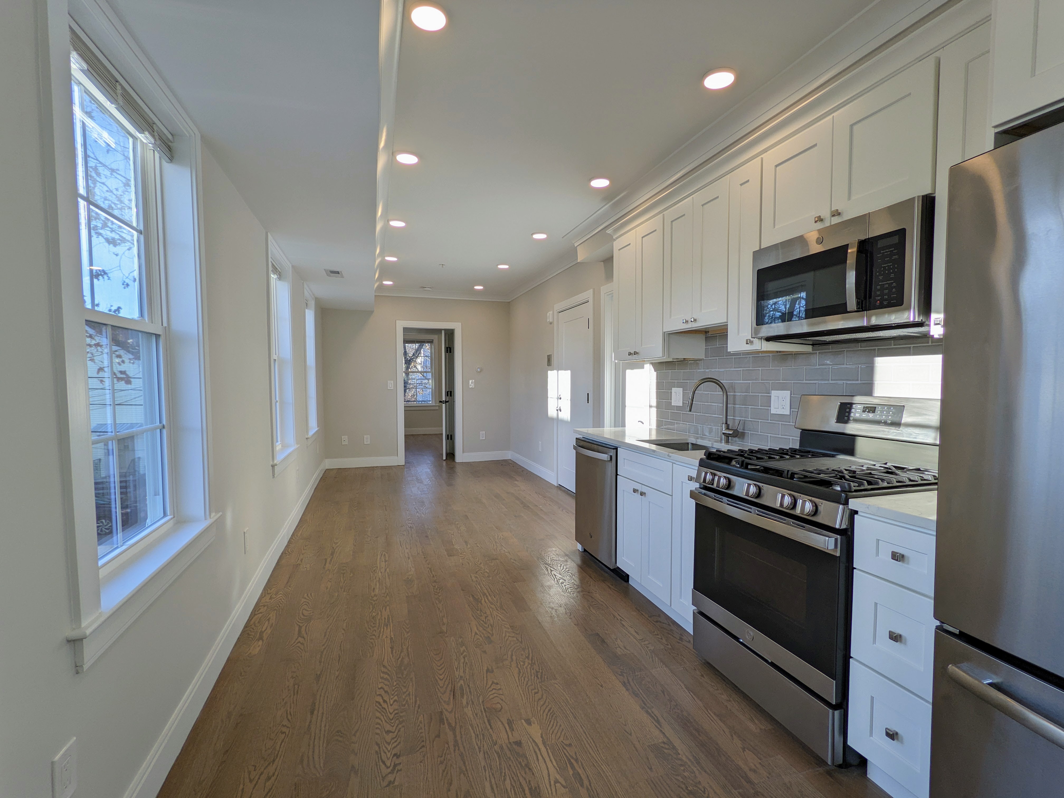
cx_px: 532
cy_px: 399
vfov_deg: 78.1
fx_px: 492
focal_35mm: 16
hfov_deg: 94.5
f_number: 2.2
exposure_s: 1/120
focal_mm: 2.22
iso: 31
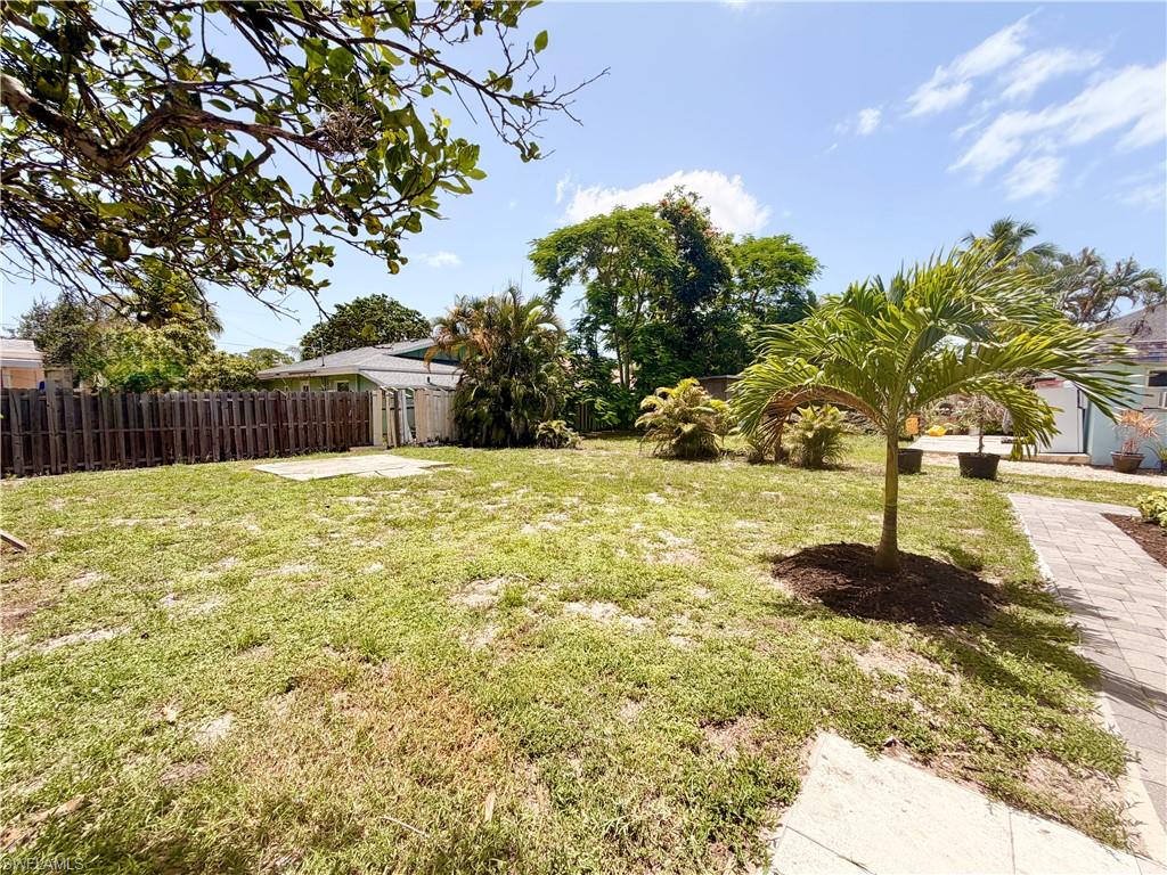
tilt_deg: -3.6
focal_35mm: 14
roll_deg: -1.0
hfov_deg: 102.1
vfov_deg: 85.7
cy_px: 438
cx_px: 584
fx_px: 472
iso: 20
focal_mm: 2.22
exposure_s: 1/770
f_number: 2.2
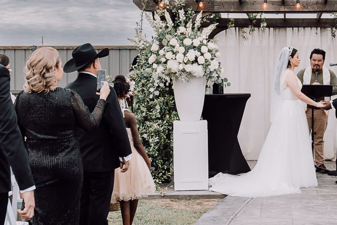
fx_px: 702
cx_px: 270
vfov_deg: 18.2
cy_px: 119
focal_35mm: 75
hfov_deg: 26.5
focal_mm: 24
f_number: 2.8
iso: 250
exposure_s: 1/320
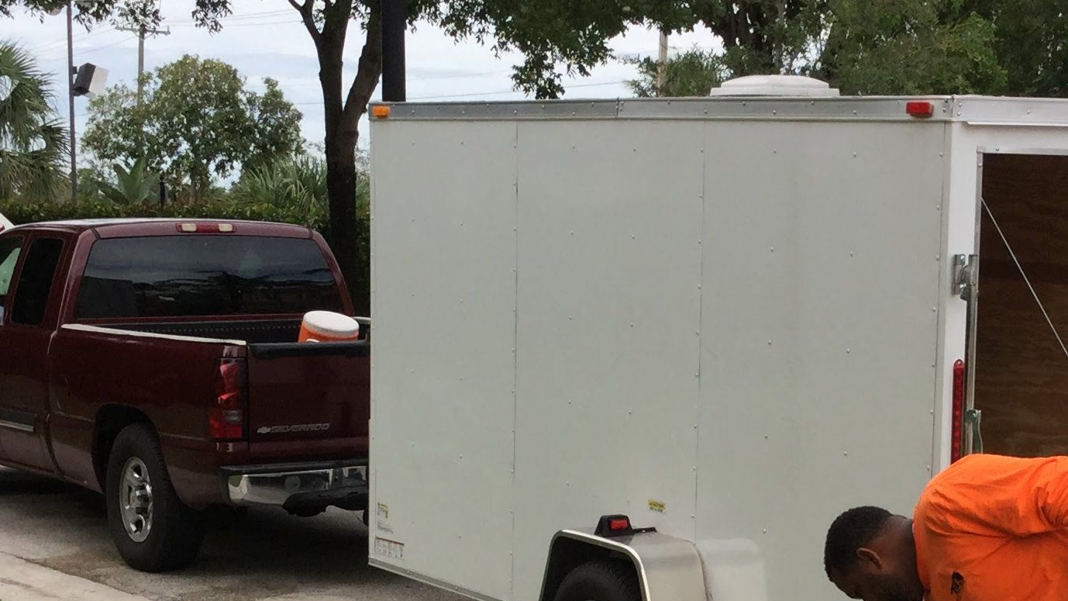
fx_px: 2265
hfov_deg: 26.4
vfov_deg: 15.0
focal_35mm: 80
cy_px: 520
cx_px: 722
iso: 25
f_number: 2.4
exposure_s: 1/466
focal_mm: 3.3
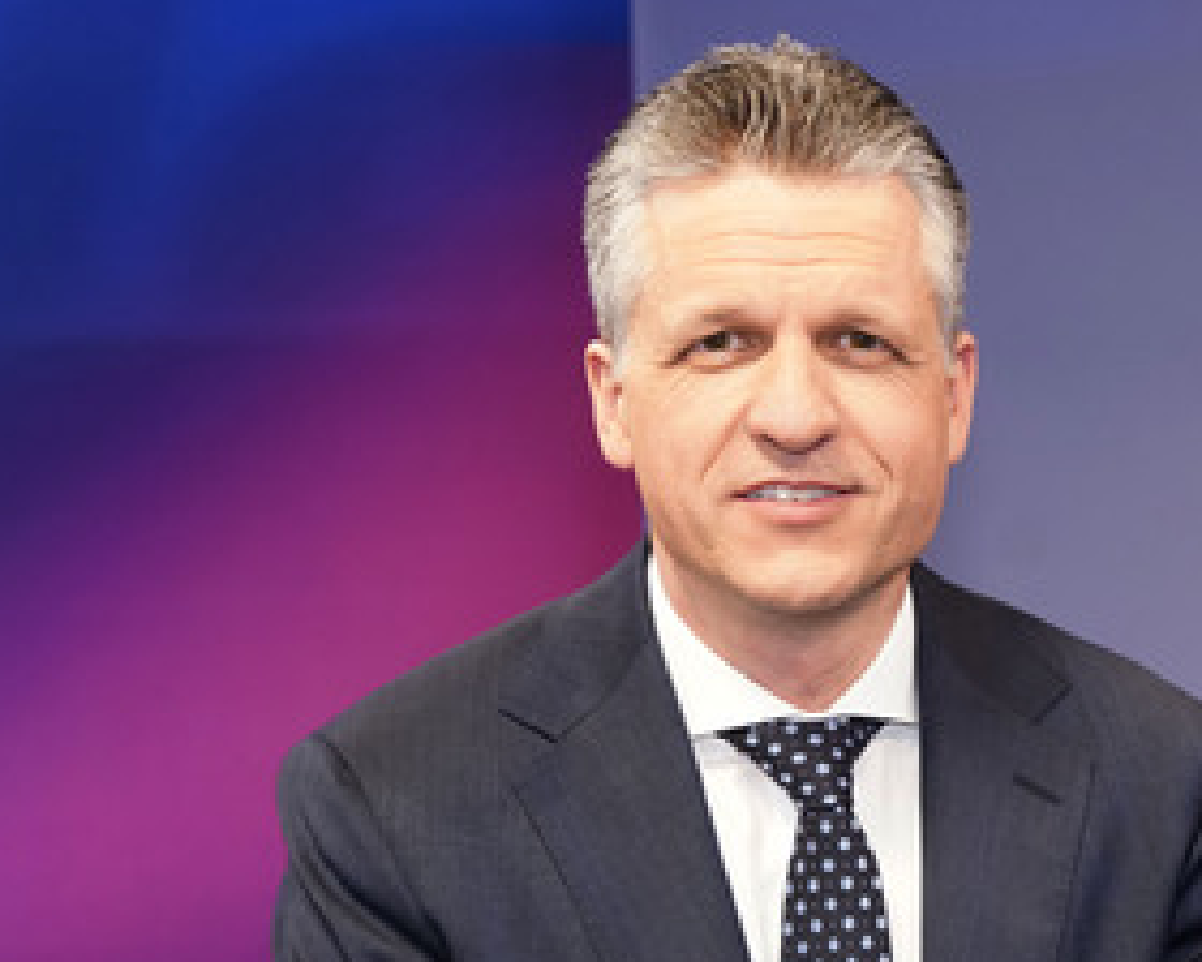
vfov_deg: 20.6
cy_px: 636
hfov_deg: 25.6
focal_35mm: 74
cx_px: 779
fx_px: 2633
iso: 2000
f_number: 5.6
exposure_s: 1/50
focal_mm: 49
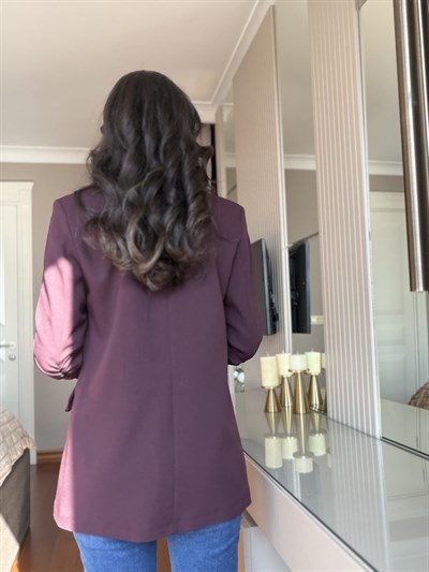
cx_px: 214
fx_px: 496
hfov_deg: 46.8
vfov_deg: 60.0
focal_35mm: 30
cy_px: 286
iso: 50
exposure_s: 1/121
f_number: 1.9
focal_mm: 2.71
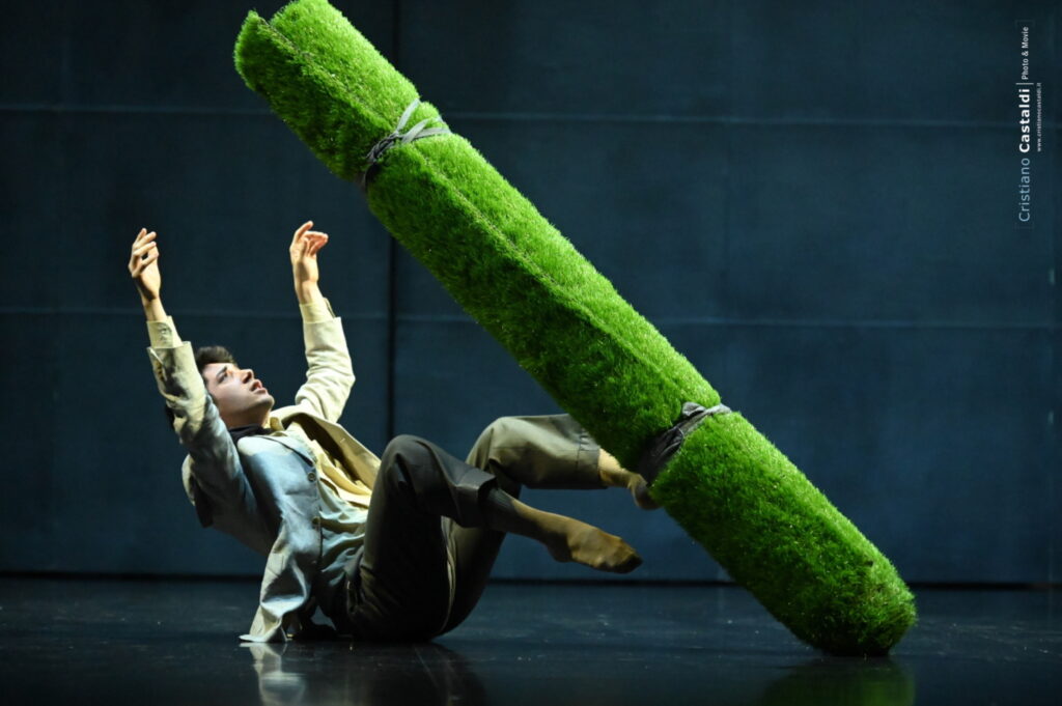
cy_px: 353
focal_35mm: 130
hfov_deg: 15.8
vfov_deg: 10.5
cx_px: 531
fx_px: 3832
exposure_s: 1/320
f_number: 2.8
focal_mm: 130
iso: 16000
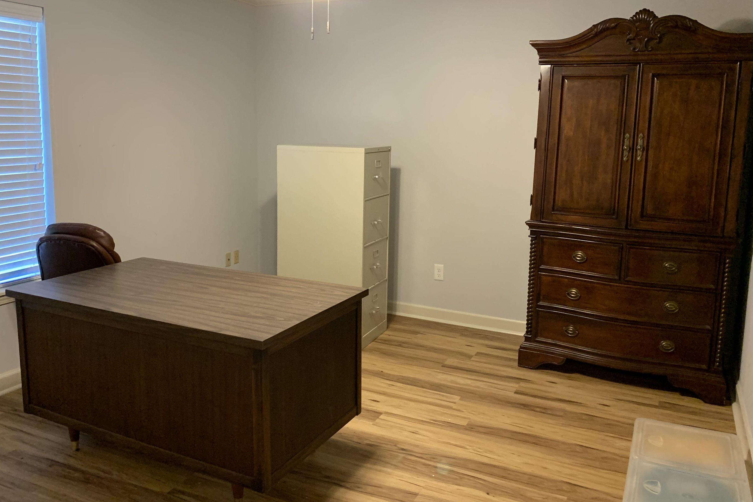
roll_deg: -0.9
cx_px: 373
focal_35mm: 30
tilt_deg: -8.7
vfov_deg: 43.5
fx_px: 627
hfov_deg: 61.9
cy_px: 222
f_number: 1.8
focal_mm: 4.25
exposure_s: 1/60
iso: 320
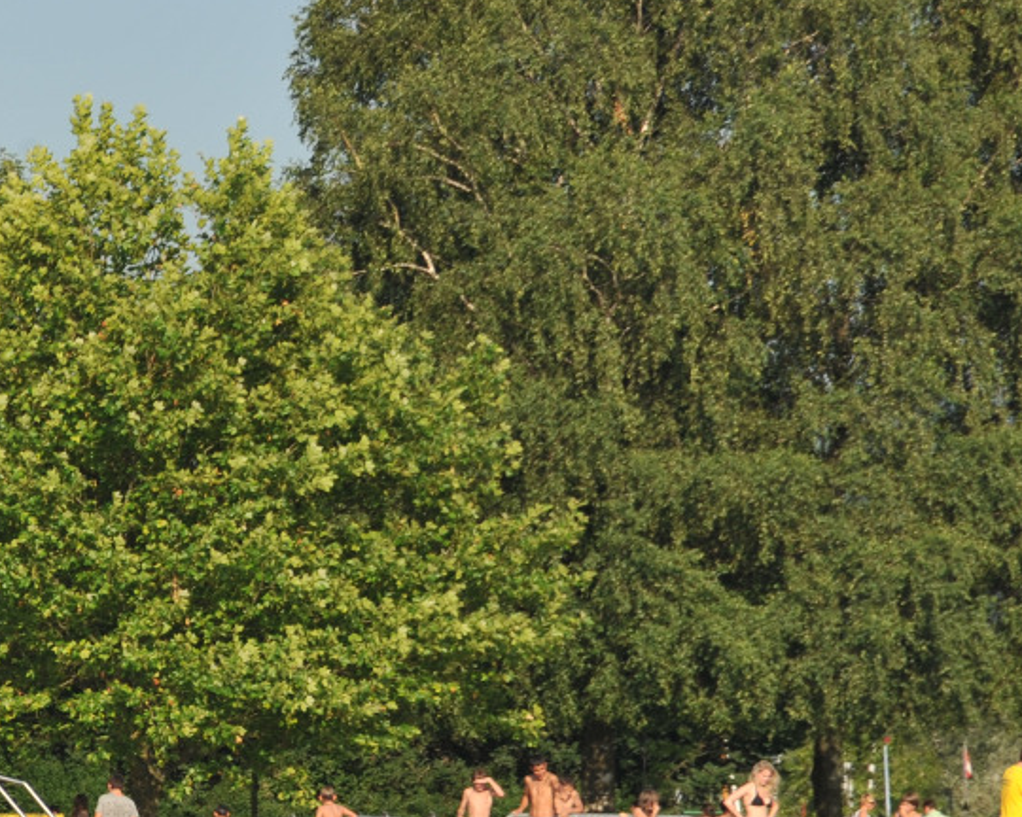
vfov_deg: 4.6
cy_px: 798
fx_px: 10224
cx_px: -504
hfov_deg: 5.7
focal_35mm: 338
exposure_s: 1/320
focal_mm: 120
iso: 200
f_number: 10
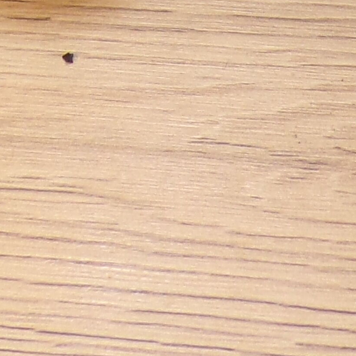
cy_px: -553
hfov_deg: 14.5
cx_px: 187
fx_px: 1396
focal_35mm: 120
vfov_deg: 11.5
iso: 100
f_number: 3
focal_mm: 4.3
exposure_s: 1/38
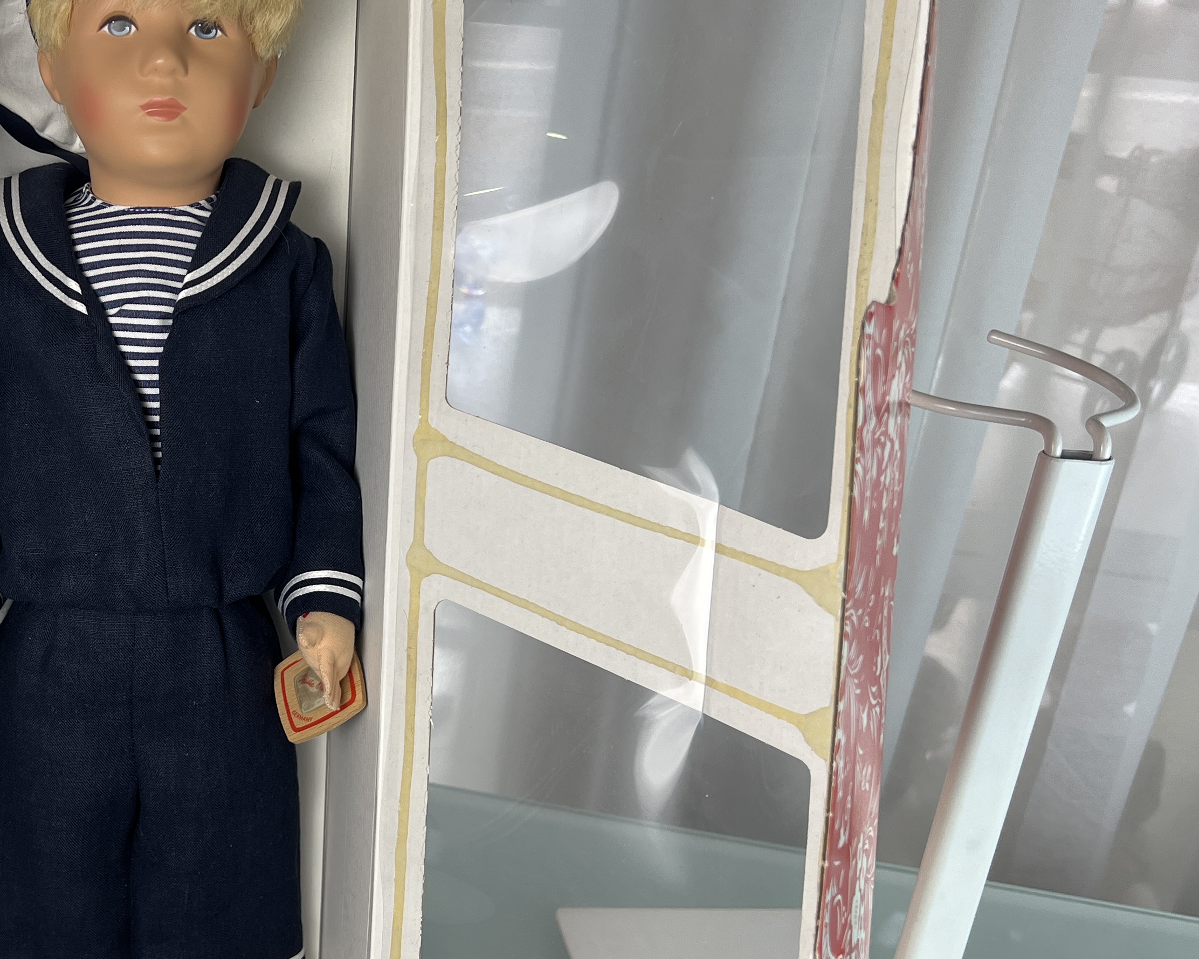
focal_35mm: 46
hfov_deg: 38.8
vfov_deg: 32.7
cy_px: 514
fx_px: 1633
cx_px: 238
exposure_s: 1/256
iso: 40
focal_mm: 5.7
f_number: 1.5
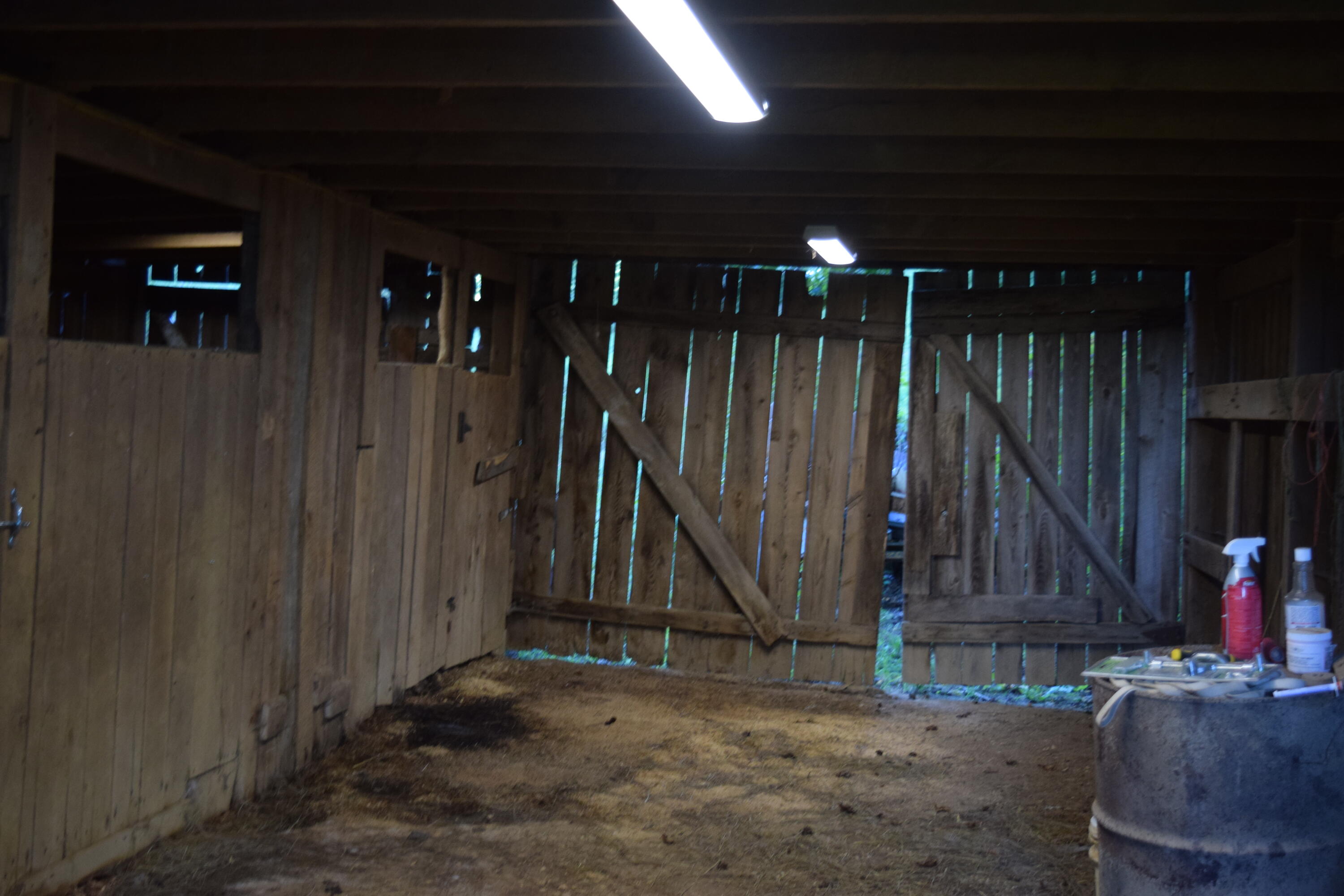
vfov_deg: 30.8
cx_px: 672
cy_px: 448
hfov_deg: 45.0
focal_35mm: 44
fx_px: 1624
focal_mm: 29
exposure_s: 1/60
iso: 800
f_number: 4.2
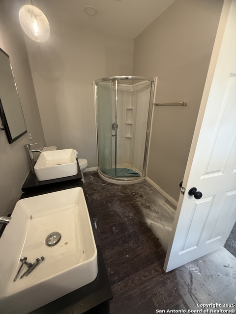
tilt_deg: -20.0
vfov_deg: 102.1
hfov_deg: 85.7
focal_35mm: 14
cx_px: 118
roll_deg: -1.4
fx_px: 127
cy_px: 157
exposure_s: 1/60
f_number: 2.2
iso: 320
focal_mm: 2.22
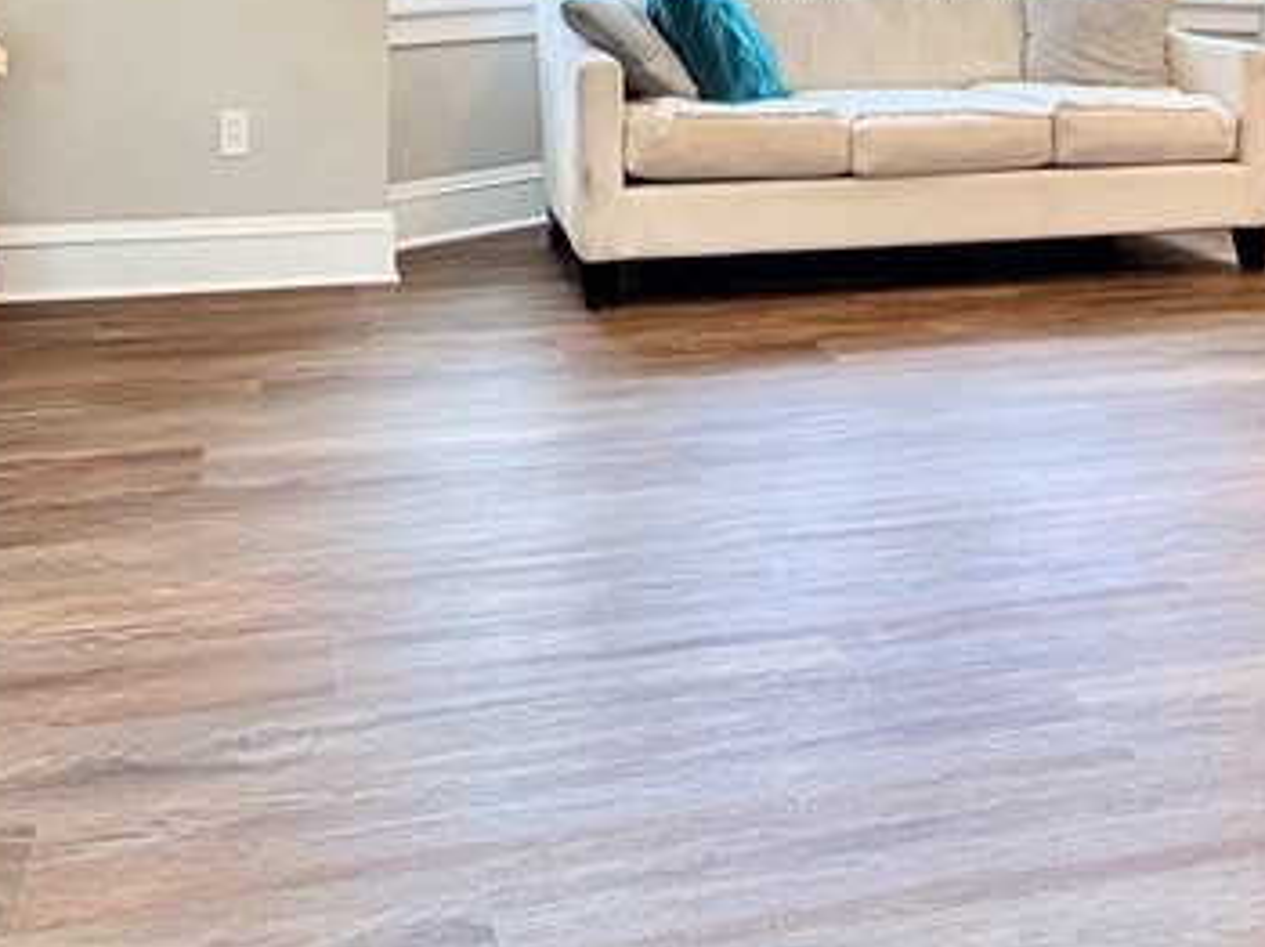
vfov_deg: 31.3
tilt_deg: -0.8
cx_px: 643
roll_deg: -0.4
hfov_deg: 45.8
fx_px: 1497
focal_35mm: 41
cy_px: -83
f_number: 2.2
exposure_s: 1/120
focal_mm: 2.22
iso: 100
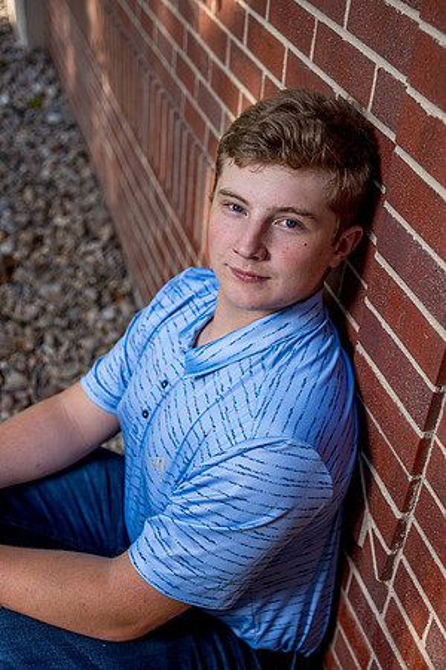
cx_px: 223
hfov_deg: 37.9
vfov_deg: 54.4
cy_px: 335
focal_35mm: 35
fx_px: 650
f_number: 2.8
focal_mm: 35
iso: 100
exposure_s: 1/160
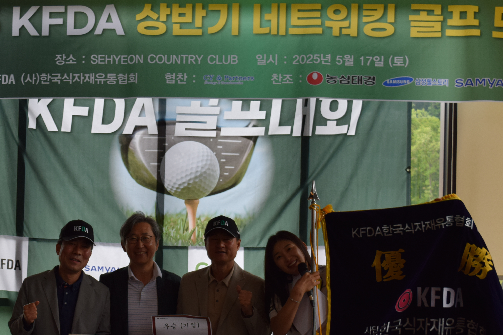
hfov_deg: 25.8
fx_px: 1090
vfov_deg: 17.4
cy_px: 252
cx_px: 150
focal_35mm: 78
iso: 400
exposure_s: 1/200
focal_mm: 34
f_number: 7.1
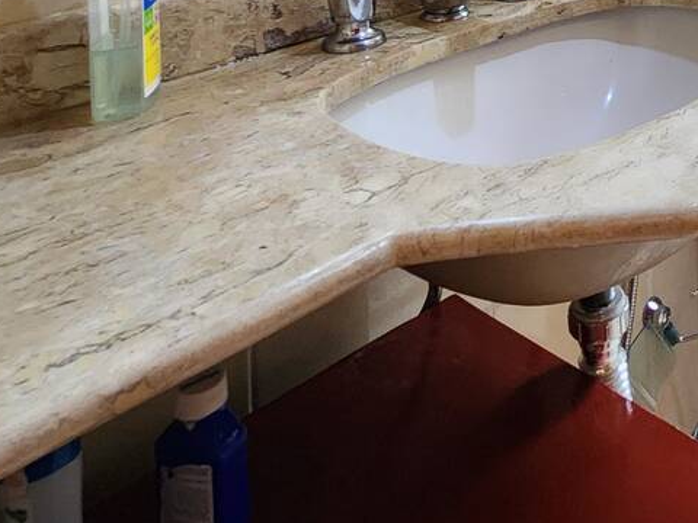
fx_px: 786
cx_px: 701
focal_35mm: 39
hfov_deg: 41.5
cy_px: -234
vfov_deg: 27.4
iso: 320
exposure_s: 1/60
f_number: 2.2
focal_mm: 2.2
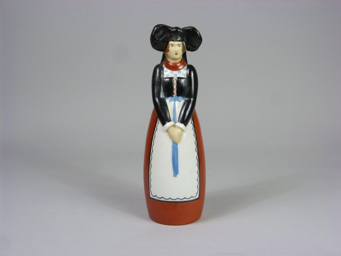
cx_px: 170
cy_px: 128
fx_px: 483
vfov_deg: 29.7
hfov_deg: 38.9
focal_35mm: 49
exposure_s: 1/60
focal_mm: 8.7
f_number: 3.2
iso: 400
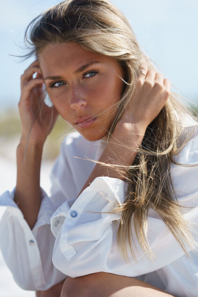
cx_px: 99
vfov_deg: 21.9
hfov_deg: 14.7
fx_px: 766
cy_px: 148
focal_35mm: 93
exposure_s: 1/1600
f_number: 3.2
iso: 125
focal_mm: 93
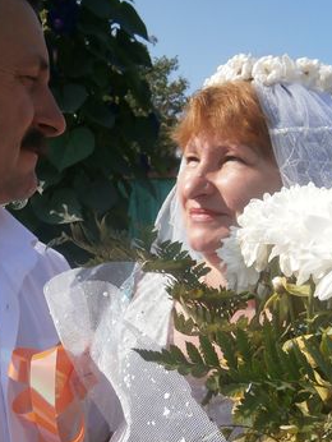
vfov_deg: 46.3
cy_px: 283
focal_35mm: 40
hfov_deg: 35.7
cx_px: 115
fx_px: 511
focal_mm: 4.7
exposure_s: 1/1250
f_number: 2.8
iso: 80
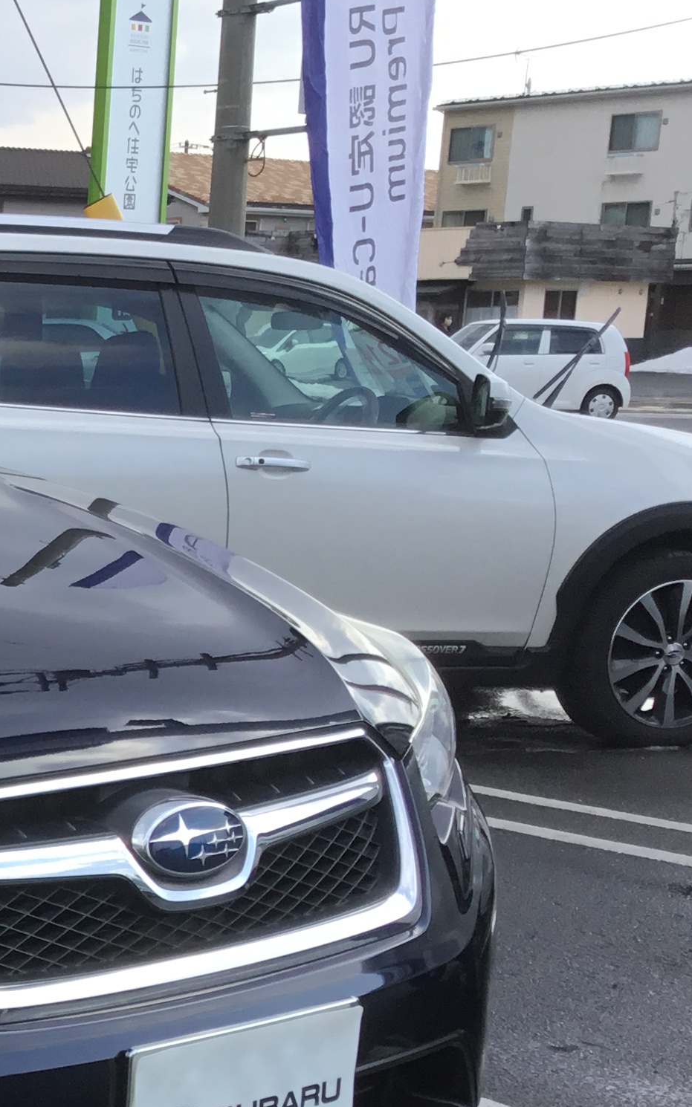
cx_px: -466
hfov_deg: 15.9
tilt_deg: -13.4
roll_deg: +0.3
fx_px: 2173
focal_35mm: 72
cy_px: 877
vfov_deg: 28.0
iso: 25
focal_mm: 3.3
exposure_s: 1/519
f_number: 2.4
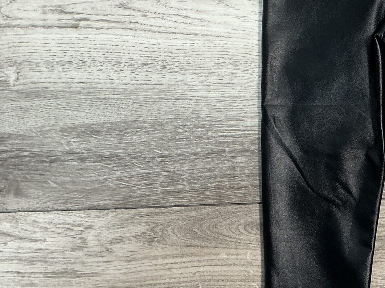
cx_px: 377
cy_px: 93
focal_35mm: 70
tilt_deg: -80.8
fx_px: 778
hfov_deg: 26.4
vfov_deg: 20.9
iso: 64
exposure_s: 1/60
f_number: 1.8
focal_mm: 3
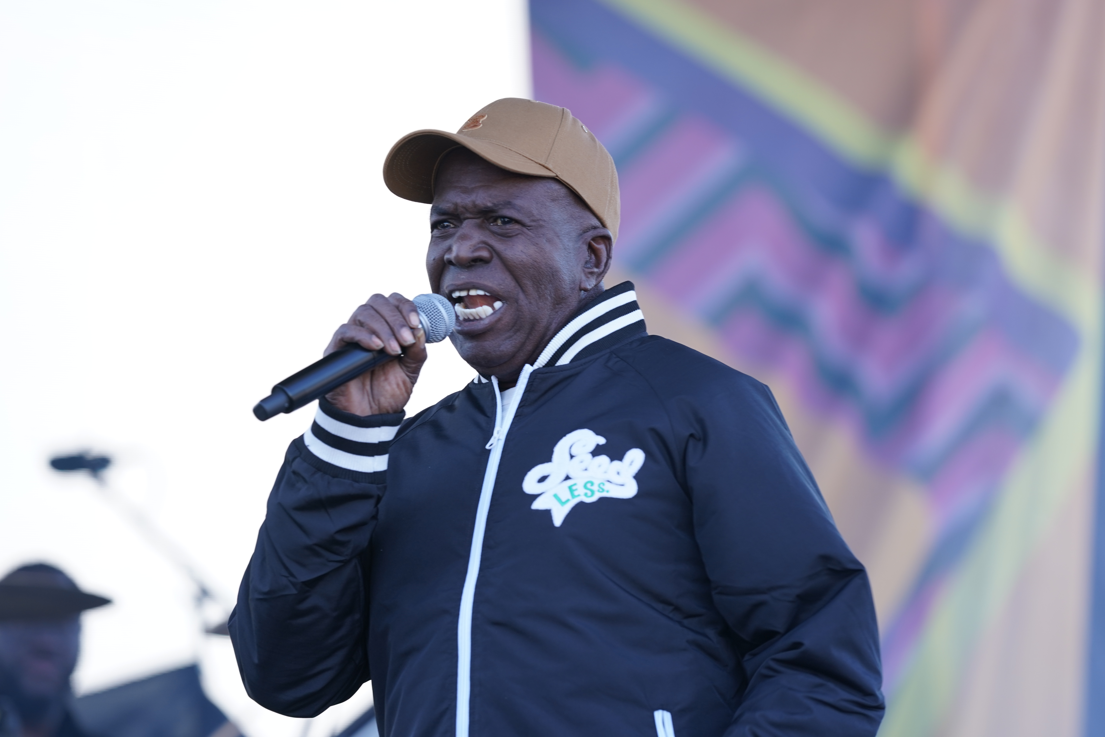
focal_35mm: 200
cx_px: 552
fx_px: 6138
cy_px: 368
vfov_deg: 6.9
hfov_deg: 10.3
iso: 250
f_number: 4
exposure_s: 1/250
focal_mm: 200
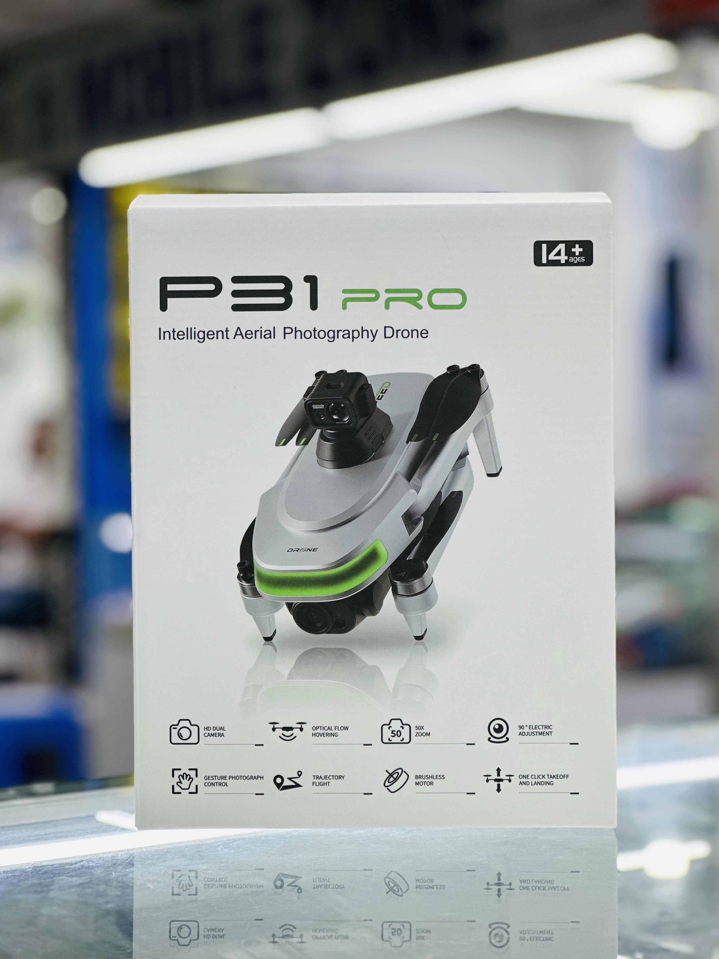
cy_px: 480
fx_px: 2132
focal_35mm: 77
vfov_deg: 25.3
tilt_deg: +1.4
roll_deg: -0.5
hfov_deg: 19.1
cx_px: 360
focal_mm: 9
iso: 64
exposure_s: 1/100
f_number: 2.8
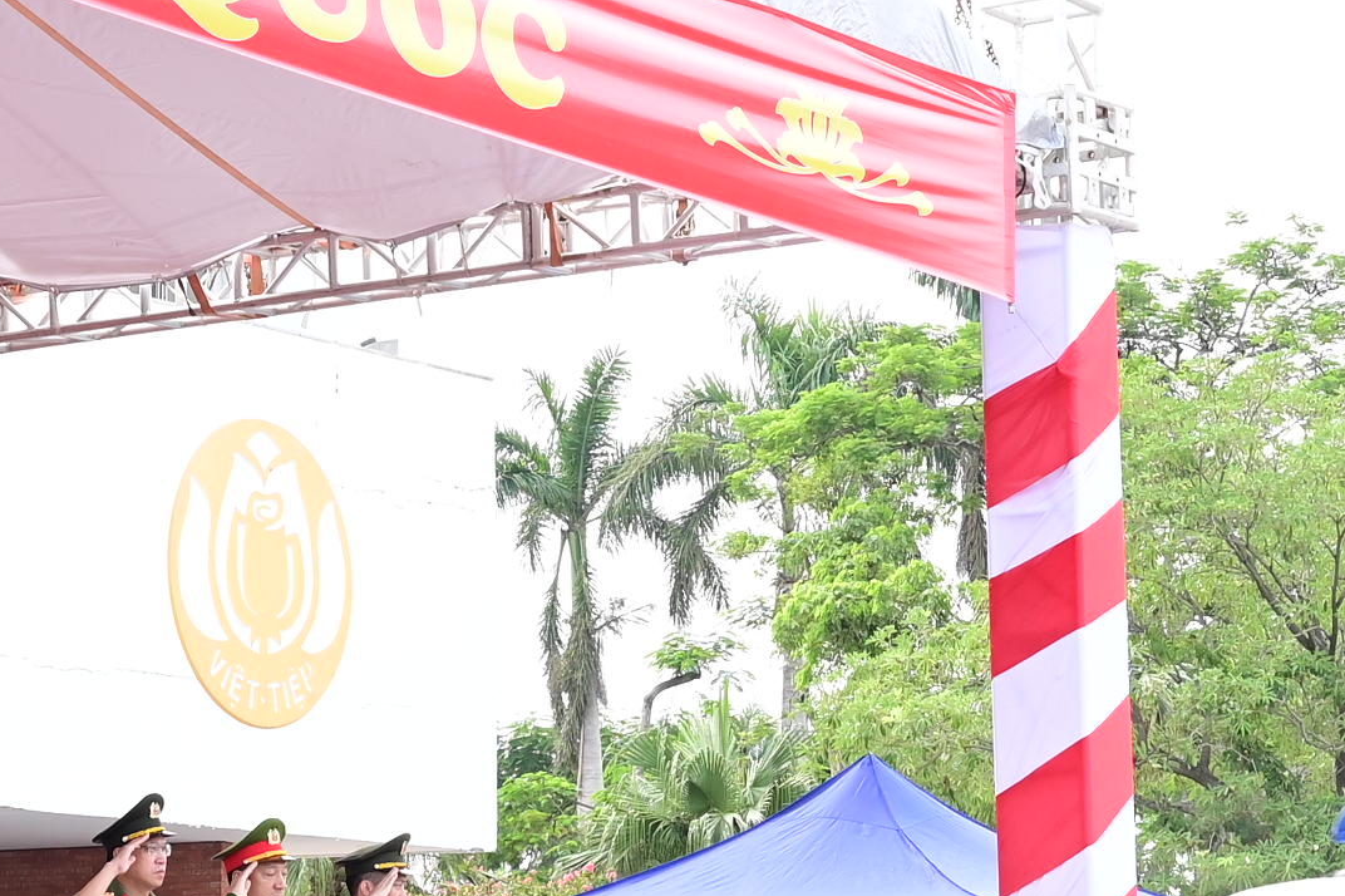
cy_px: 424
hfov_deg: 15.6
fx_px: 4893
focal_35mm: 131
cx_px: 452
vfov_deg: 10.5
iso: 200
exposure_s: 1/100
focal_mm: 31
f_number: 5.6
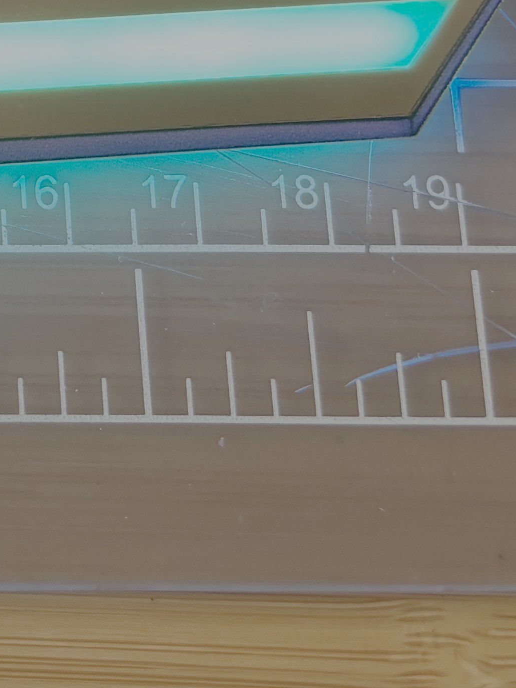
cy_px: -242
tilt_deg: -74.9
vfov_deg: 17.0
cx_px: -689
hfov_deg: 11.5
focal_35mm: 108
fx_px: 2147
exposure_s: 1/59
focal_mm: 5.96
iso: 125
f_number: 1.6
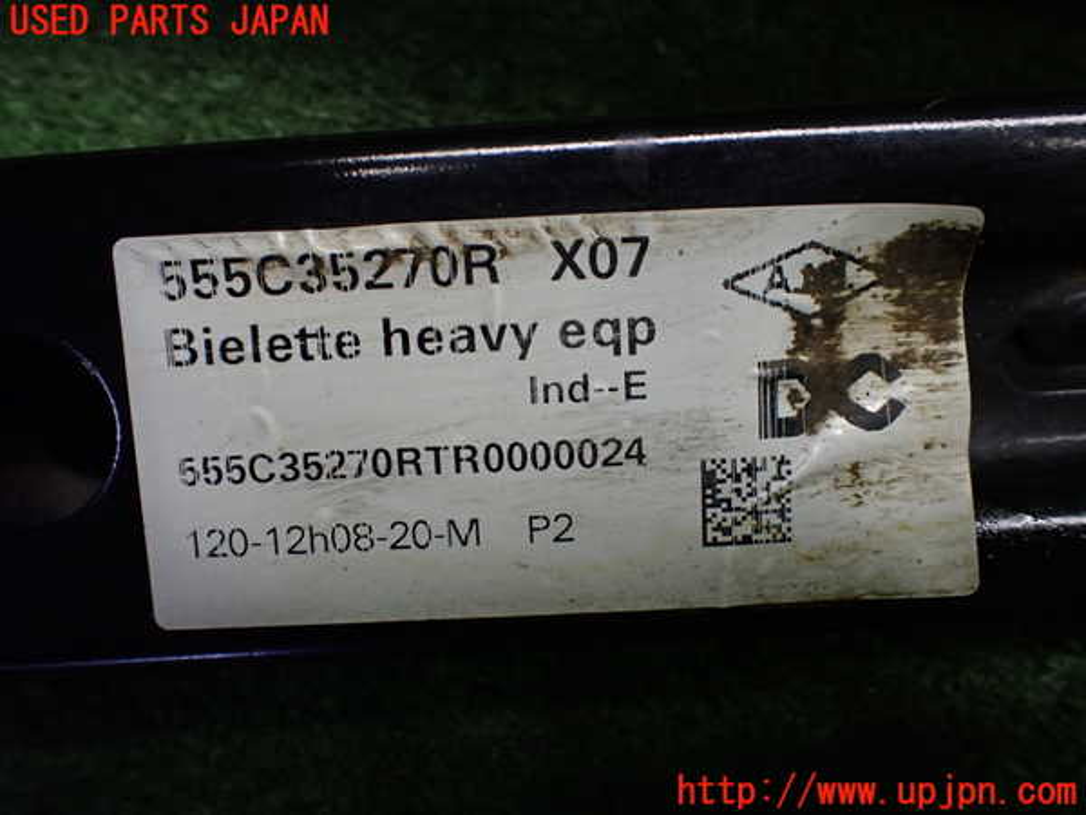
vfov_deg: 46.8
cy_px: 408
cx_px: 543
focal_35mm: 30
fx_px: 941
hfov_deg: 60.0
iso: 400
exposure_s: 1/125
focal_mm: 5.4
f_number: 2.3
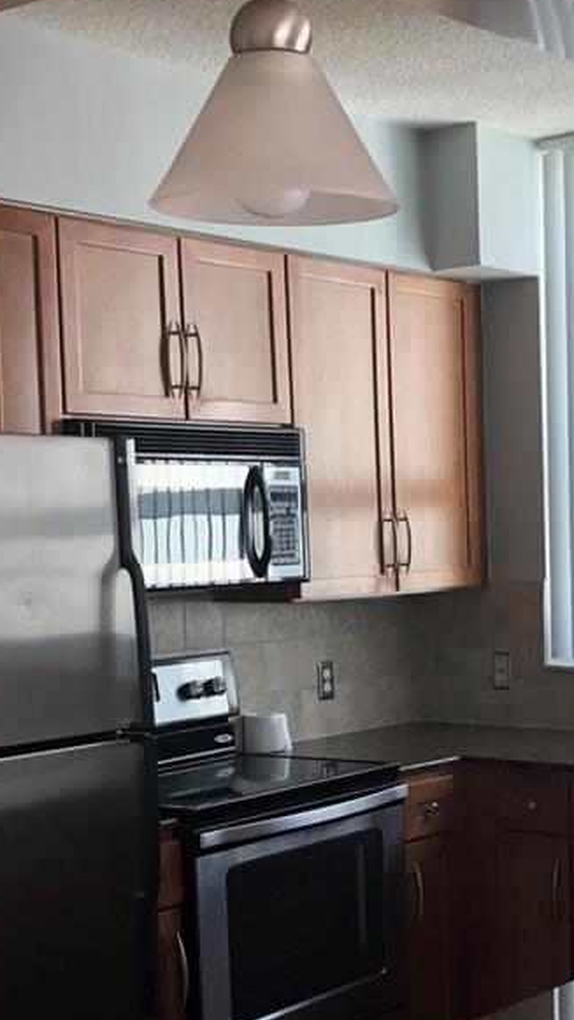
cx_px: 456
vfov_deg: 33.0
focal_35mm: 63
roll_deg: +1.3
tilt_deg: -4.3
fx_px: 1704
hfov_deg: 18.9
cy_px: 690
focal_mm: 3.99
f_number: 1.8
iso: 32
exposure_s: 1/120
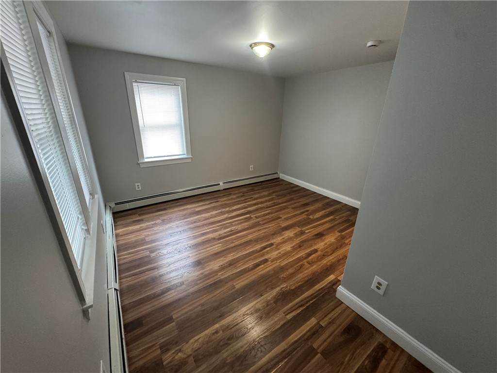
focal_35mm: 14
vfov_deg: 85.7
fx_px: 201
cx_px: 248
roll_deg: -1.3
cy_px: 186
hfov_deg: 102.1
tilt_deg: -20.7
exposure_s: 1/60
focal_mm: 2.22
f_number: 2.2
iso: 500
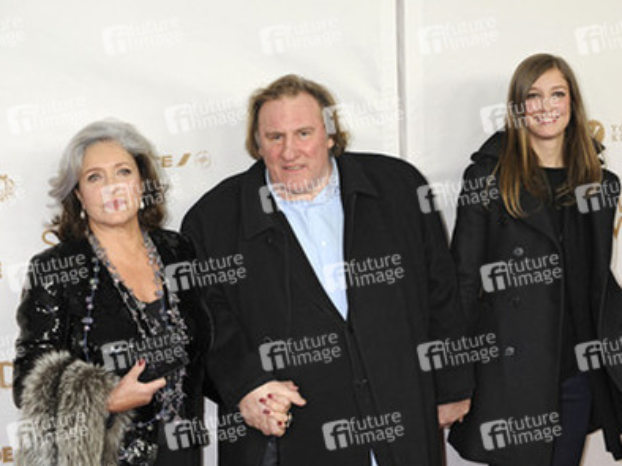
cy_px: 234
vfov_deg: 19.1
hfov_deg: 25.4
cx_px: 321
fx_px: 1383
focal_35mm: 77
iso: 500
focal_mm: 70
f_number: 5.6
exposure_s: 1/160
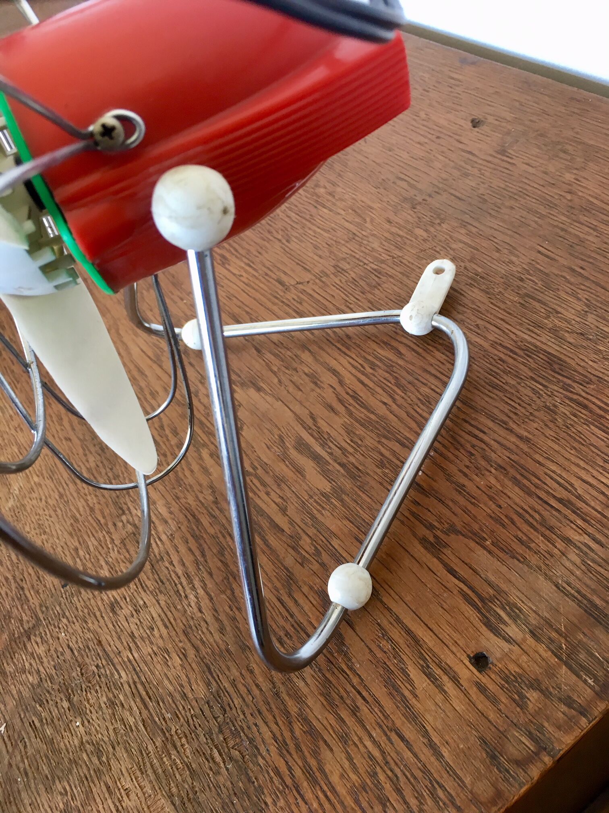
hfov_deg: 48.2
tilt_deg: -48.0
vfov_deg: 61.7
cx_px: 304
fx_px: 680
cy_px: 406
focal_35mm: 29
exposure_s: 1/33
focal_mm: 4.15
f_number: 2.2
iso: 80
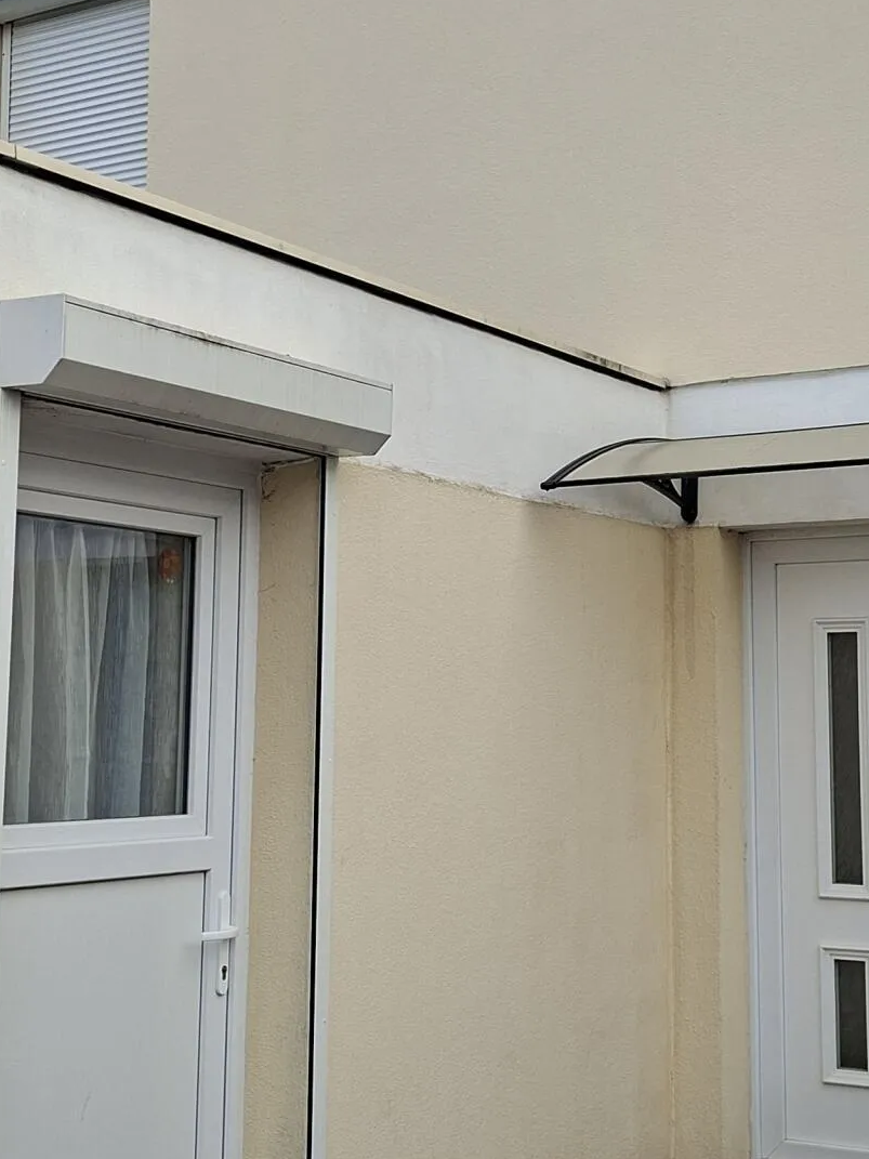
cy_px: 495
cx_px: 591
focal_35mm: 55
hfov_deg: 26.4
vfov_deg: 34.9
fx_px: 1841
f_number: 1.8
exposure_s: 1/414
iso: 50
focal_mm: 5.54
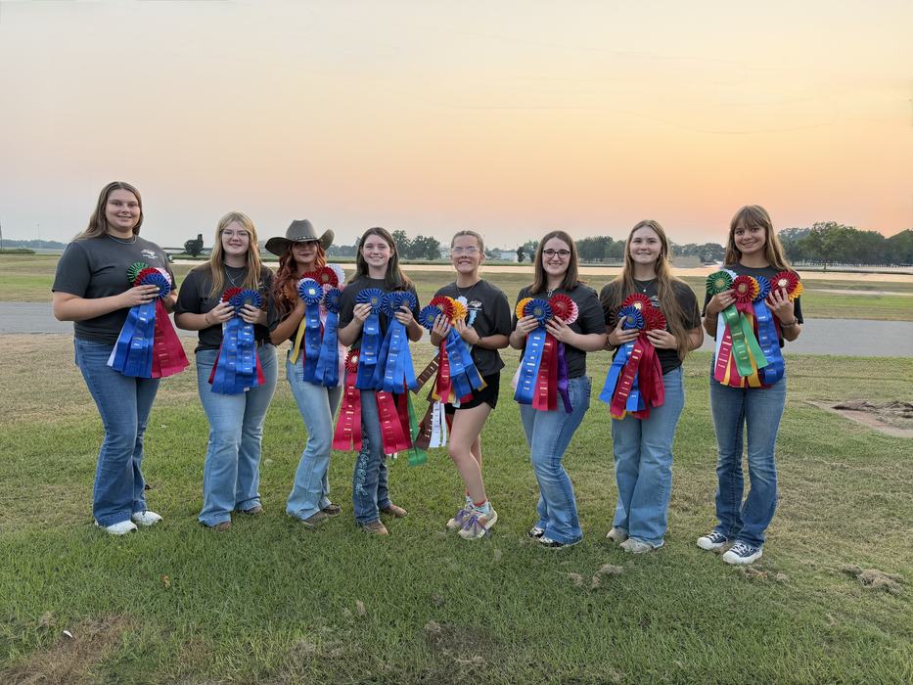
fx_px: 633
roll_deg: -1.4
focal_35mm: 24
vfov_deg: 56.8
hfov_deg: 71.6
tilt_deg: -7.9
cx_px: 456
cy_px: 342
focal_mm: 6.76
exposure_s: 1/240
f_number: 1.78
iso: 80
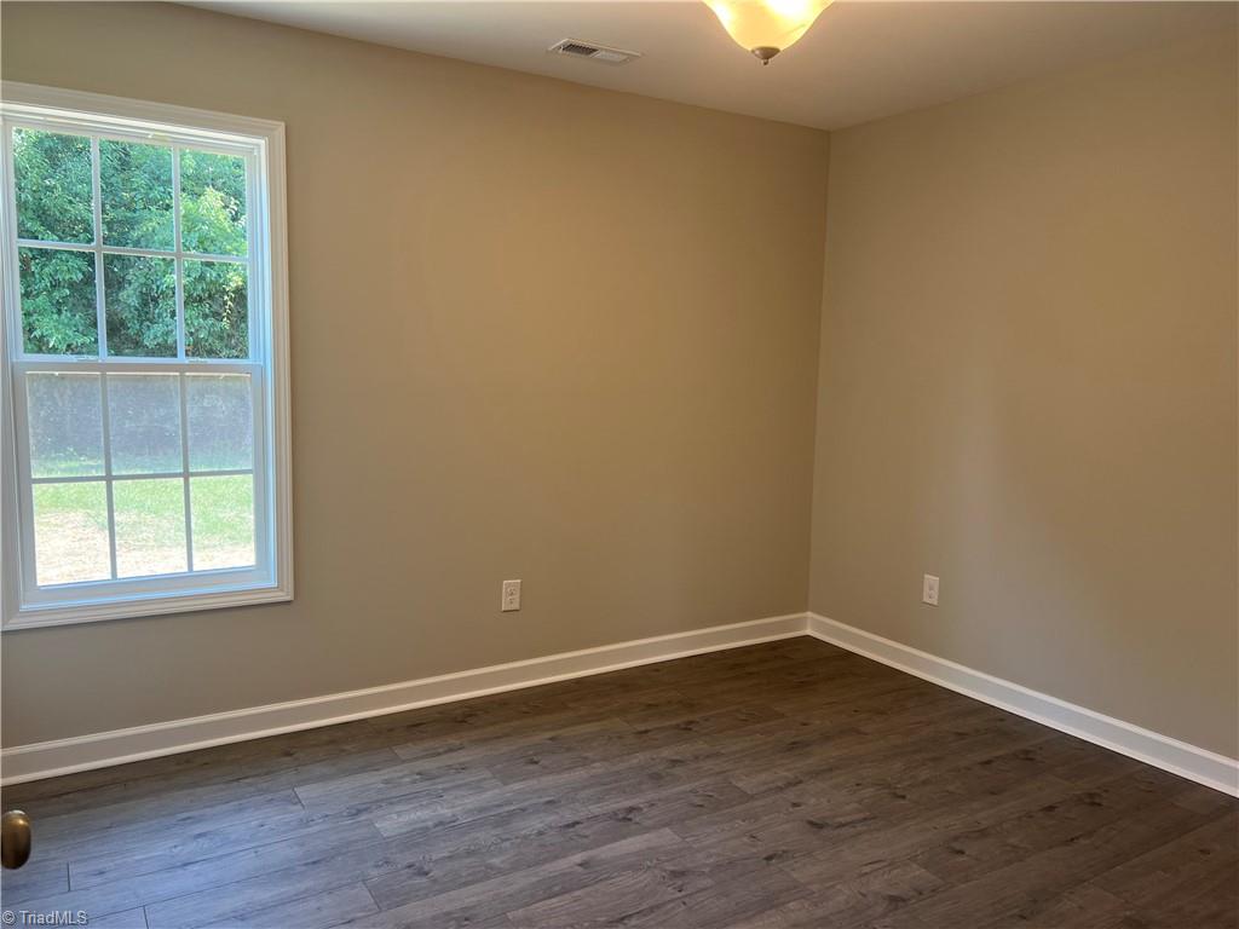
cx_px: 620
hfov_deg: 67.3
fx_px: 931
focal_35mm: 26
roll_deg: -0.7
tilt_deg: -6.9
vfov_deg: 53.1
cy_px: 464
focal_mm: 5.7
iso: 80
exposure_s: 1/121
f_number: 1.5
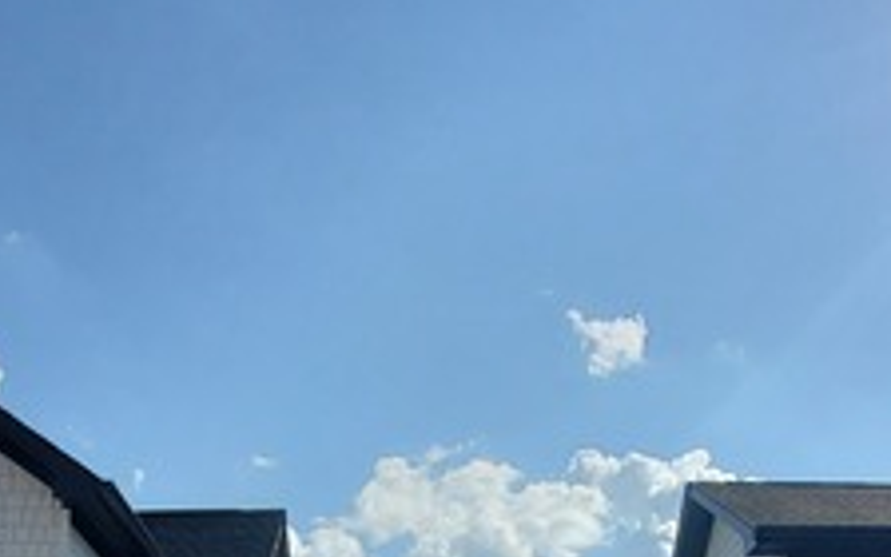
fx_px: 996
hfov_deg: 48.2
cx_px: 416
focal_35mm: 41
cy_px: 716
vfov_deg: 26.6
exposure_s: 1/2088
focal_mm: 1.8
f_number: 2.2
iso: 50
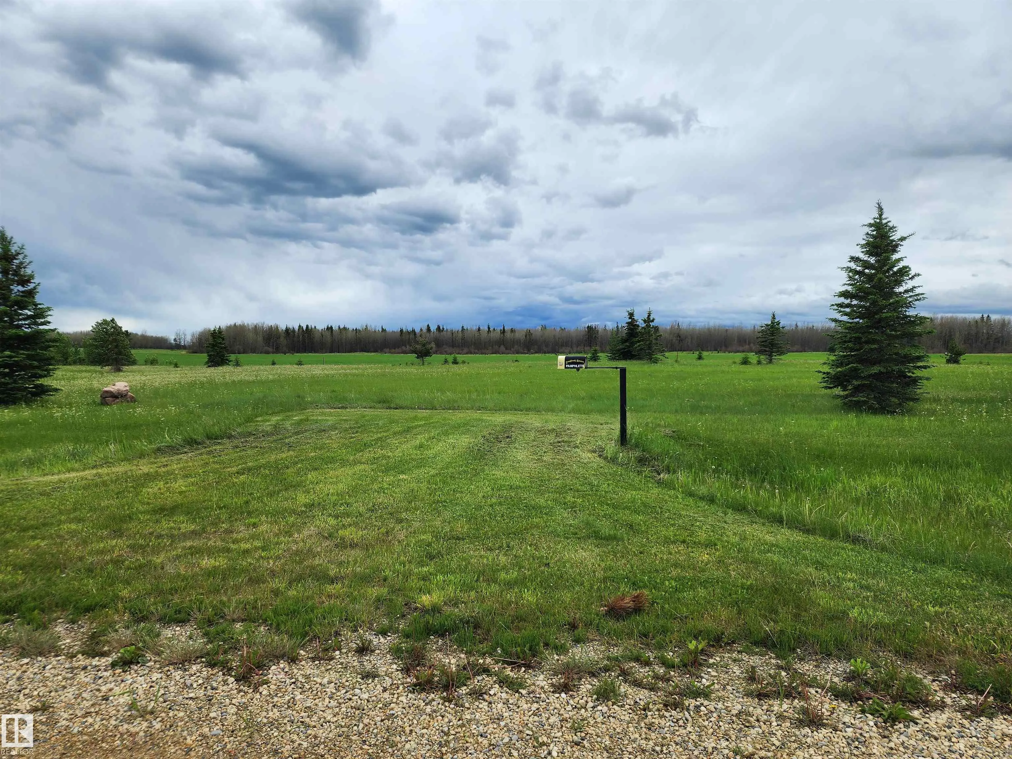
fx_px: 672
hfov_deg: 73.9
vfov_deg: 58.9
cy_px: 380
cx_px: 506
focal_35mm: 23
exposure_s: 1/1135
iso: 12
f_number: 1.8
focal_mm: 6.4
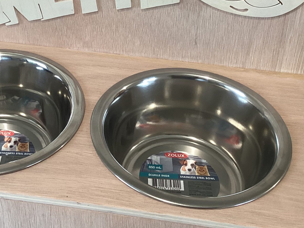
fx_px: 553
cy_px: 59
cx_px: 98
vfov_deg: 23.1
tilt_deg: -36.7
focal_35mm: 63
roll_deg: -3.5
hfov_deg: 30.5
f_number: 2.4
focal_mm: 3.3
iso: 125
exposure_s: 1/60
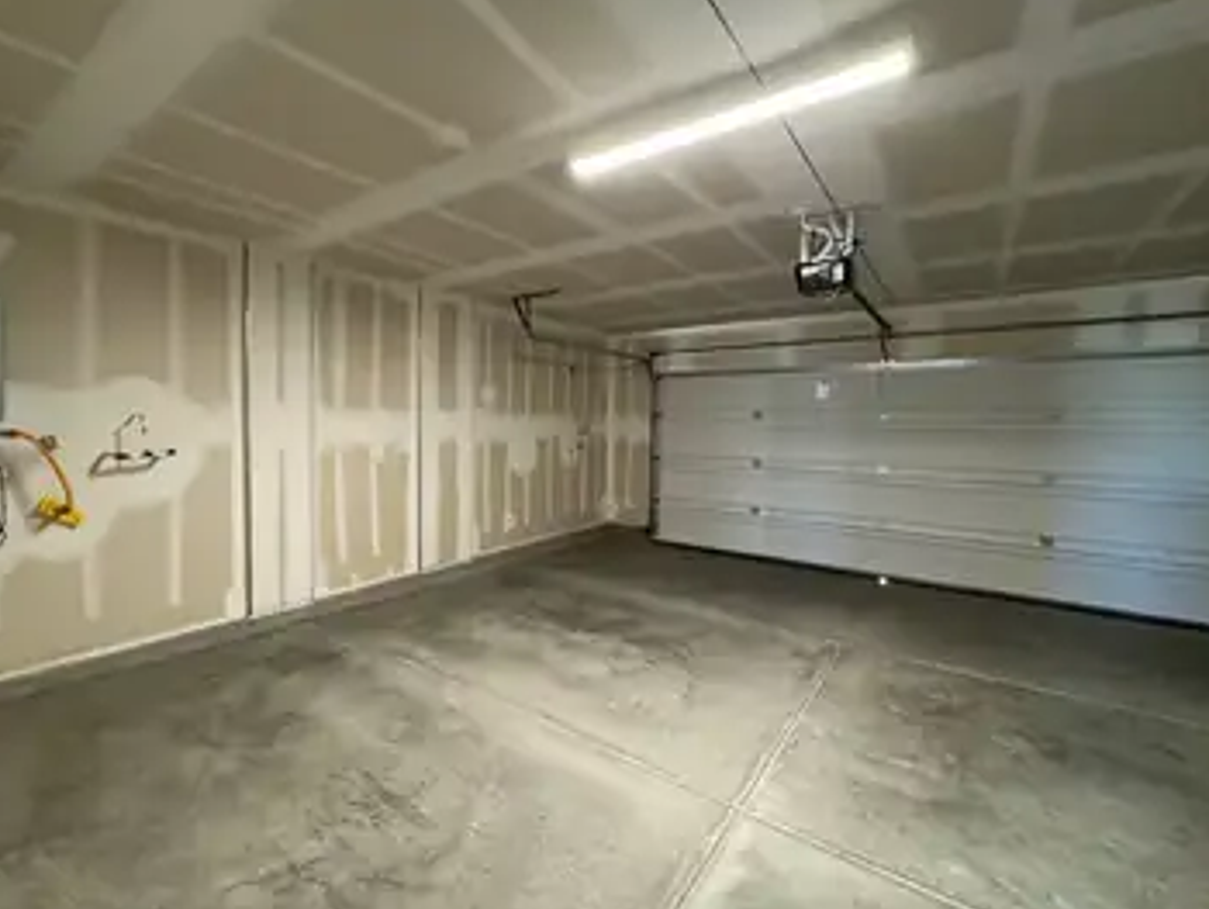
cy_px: 442
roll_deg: -0.4
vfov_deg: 78.2
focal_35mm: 16
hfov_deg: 94.1
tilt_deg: -2.2
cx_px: 535
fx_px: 559
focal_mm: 2.22
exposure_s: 1/60
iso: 500
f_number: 2.2
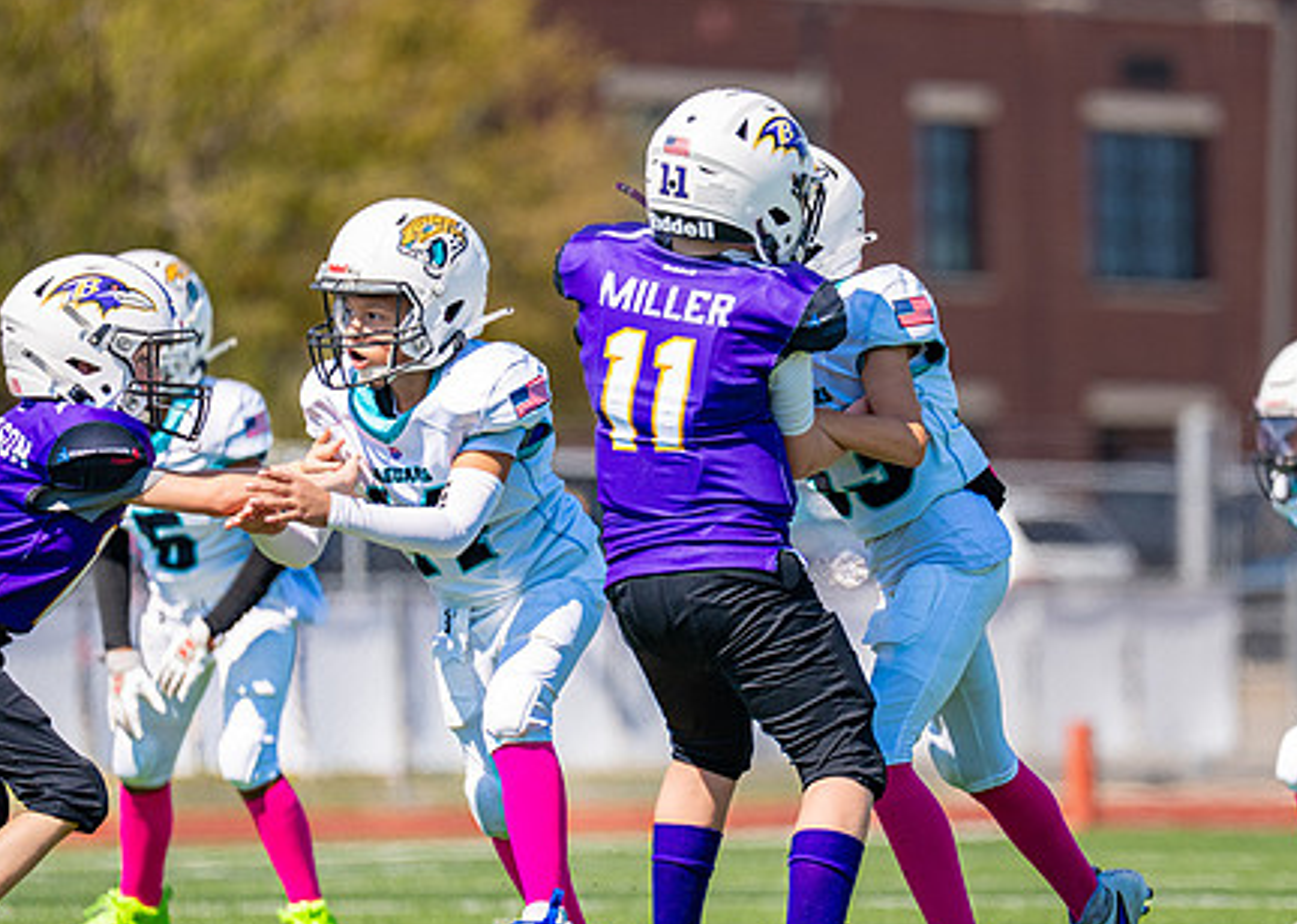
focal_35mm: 367
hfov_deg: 5.5
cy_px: 497
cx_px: 971
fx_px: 13510
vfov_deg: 3.9
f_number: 2.8
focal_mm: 200
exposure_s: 1/2000
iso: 100
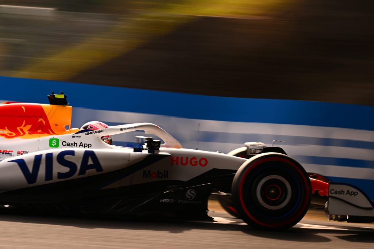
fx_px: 2098
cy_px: 124
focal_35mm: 202
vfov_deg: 6.8
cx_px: 187
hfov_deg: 10.2
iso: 64
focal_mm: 135
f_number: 9
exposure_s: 1/100
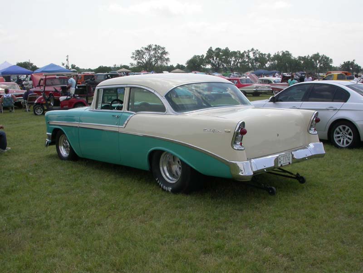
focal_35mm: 38
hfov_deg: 49.0
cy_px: 136
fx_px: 398
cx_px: 182
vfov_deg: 37.7
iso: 100
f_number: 7.5
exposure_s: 1/268
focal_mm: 7.85
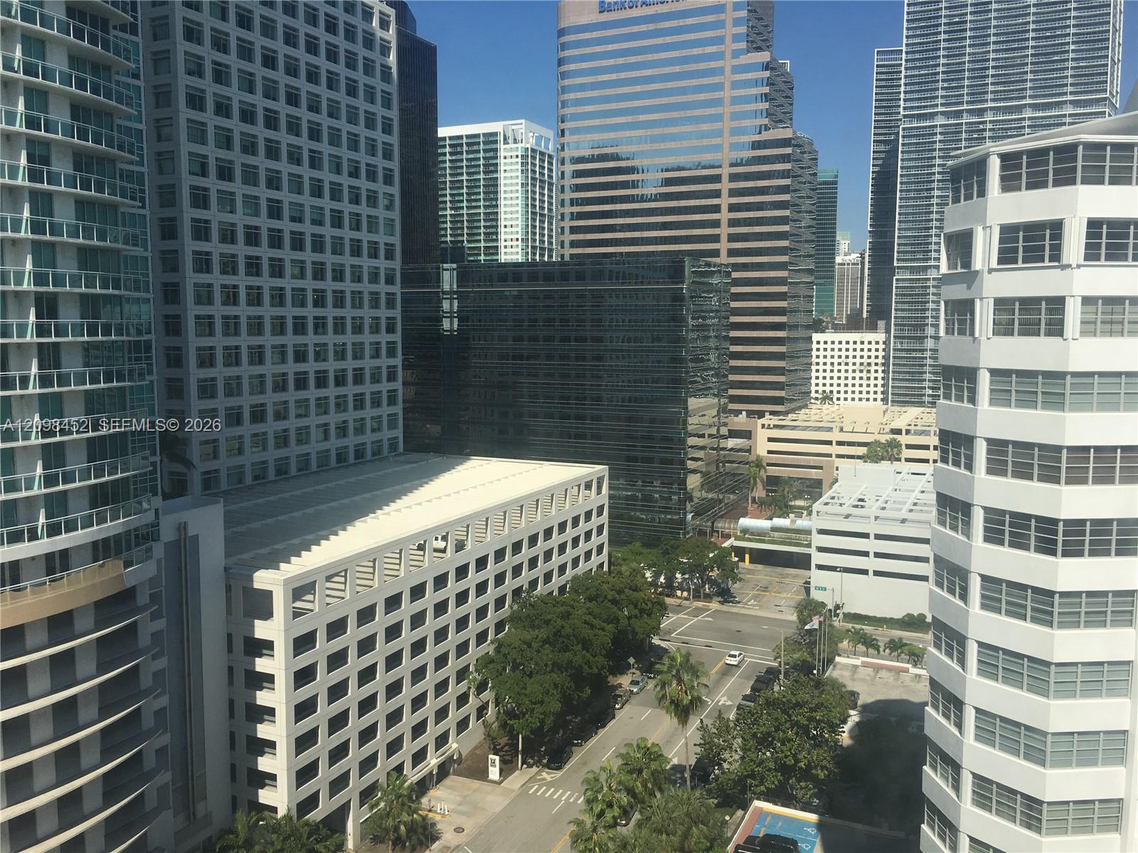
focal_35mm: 29
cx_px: 569
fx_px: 953
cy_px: 426
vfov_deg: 48.2
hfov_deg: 61.7
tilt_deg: -6.2
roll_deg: -0.7
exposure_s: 1/1876
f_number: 2.2
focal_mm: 4.15
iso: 25
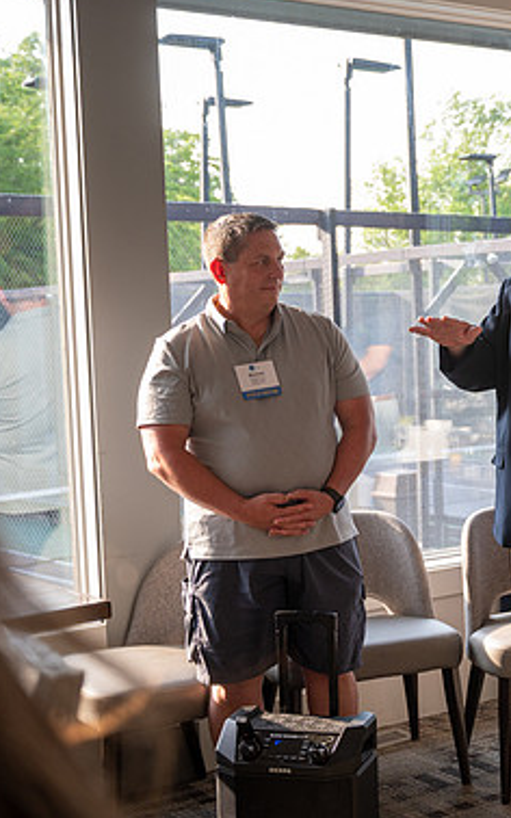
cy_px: 405
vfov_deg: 33.5
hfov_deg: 20.3
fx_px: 1360
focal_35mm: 61
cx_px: 565
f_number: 4
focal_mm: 39
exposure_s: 1/250
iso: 640
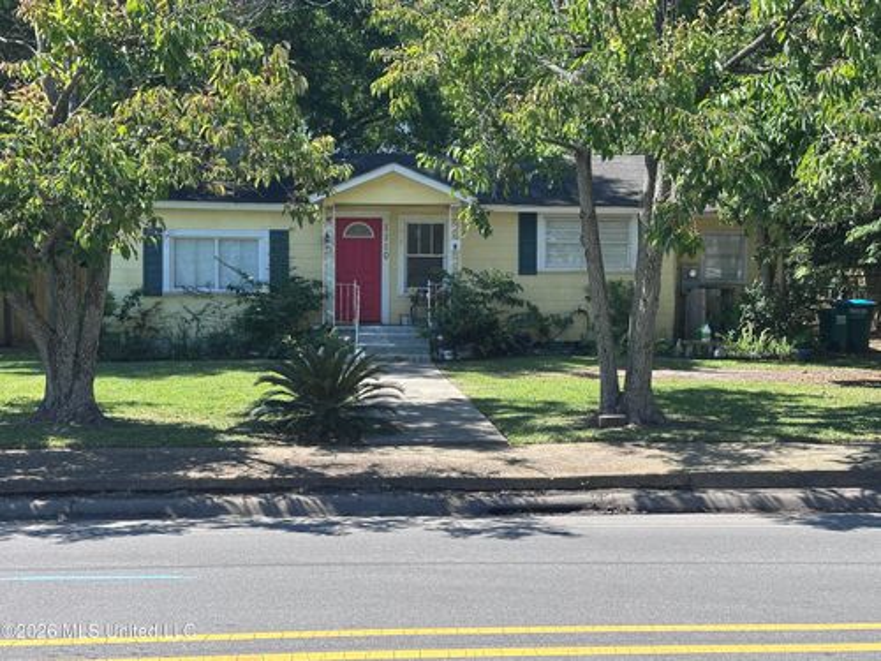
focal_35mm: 48
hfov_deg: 39.7
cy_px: 330
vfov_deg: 30.3
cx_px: 440
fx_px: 1222
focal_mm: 6.86
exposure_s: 1/1497
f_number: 1.78
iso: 64
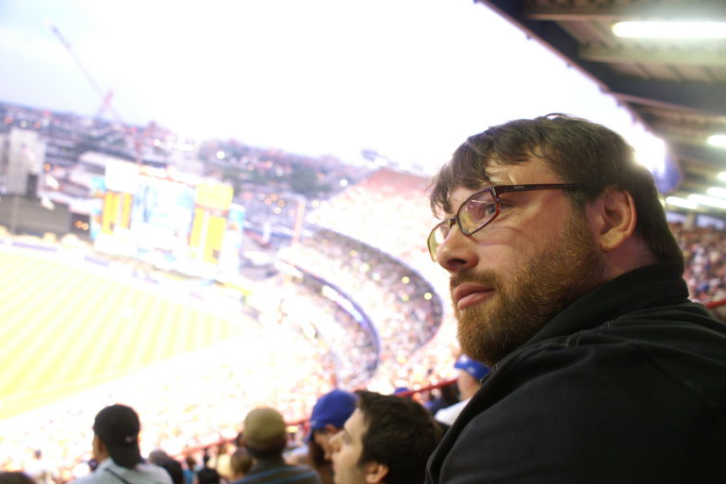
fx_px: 565
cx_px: 356
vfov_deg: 46.4
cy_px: 244
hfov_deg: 65.5
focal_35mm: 28
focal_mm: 18
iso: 400
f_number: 3.5
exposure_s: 1/15
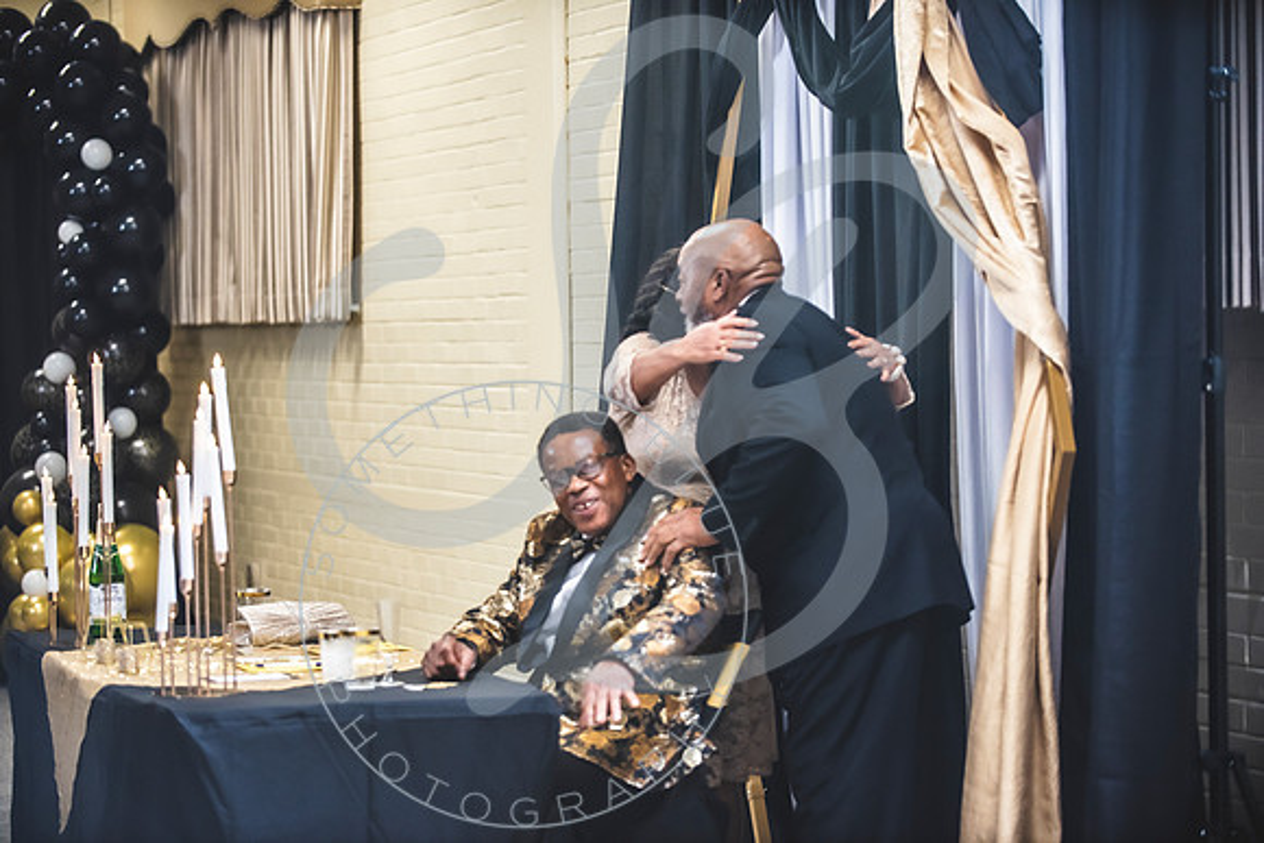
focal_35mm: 102
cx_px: 632
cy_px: 422
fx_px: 3582
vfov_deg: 13.4
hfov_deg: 20.0
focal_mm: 102
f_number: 2.8
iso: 1600
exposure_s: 1/250
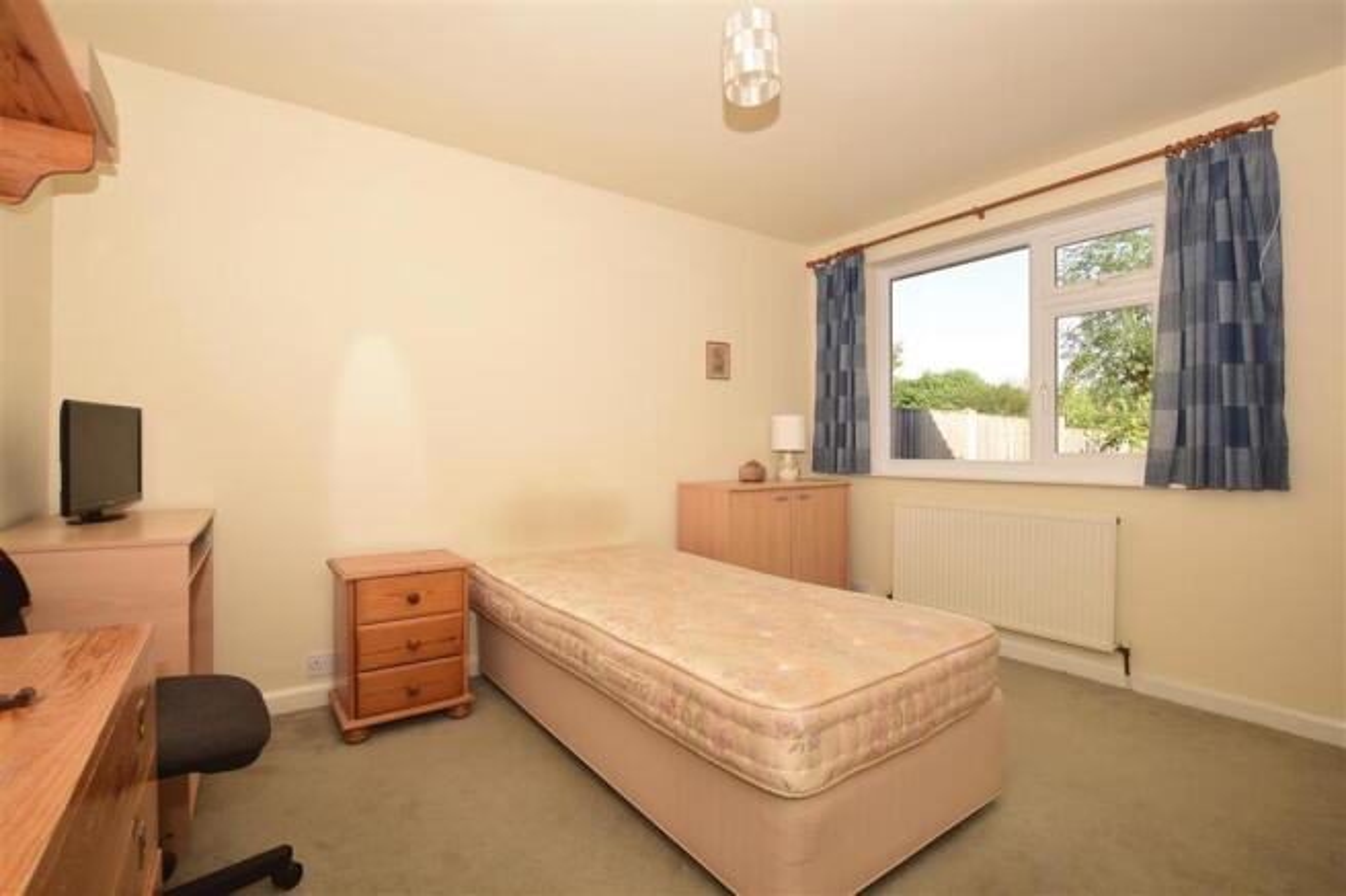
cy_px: 448
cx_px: 673
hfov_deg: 100.4
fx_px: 561
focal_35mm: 15
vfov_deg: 77.3
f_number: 13
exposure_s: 1/200
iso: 400
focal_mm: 10
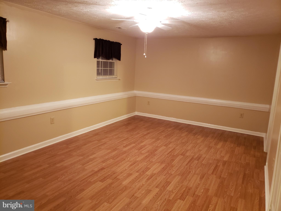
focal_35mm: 26
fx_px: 211
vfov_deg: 53.1
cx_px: 140
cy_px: 106
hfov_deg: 67.3
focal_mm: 4.3
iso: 250
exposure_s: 1/13
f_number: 1.5
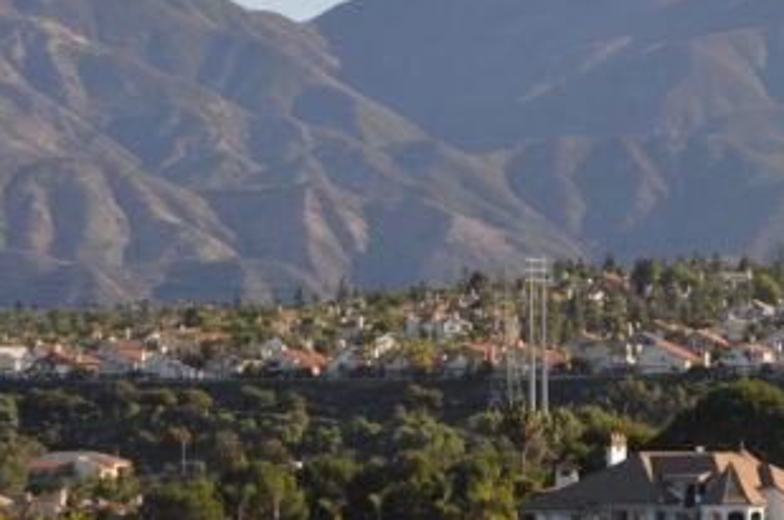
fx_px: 5828
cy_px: 157
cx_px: 822
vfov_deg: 5.1
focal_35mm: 268
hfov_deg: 7.7
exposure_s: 1/160
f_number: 6.3
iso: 100
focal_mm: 85
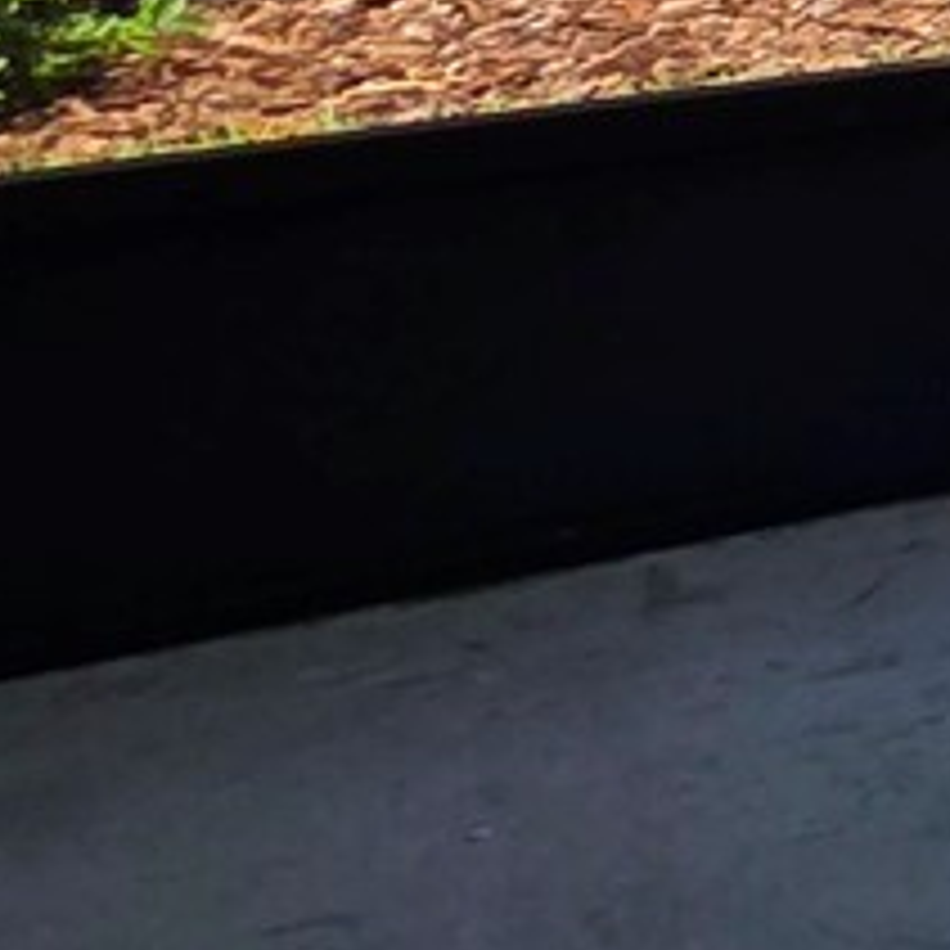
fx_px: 2701
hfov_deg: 9.7
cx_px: 3287
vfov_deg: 17.2
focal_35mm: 87
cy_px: -630
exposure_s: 1/909
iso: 50
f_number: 2.2
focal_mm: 2.2
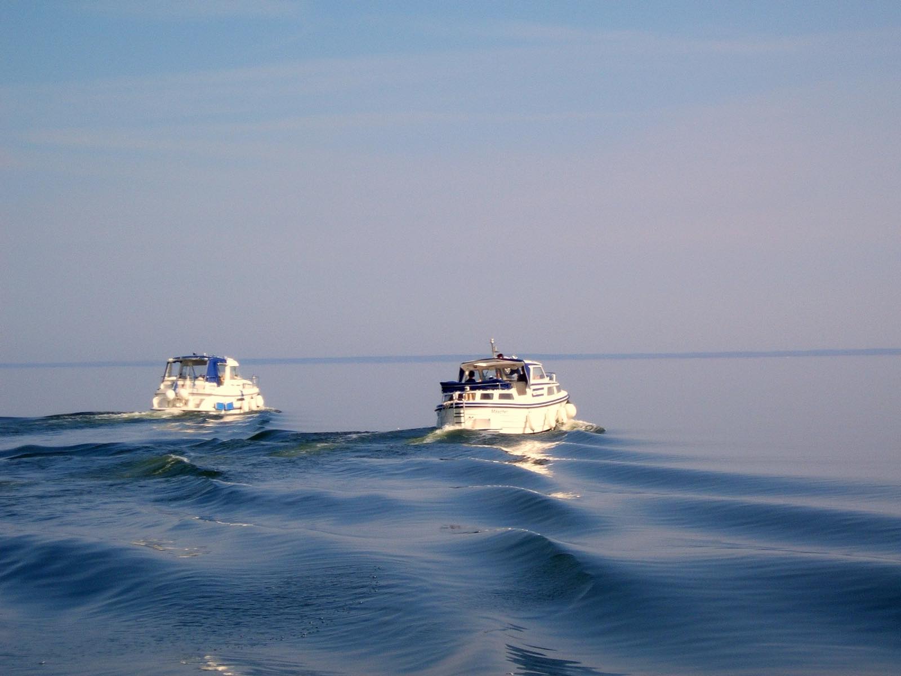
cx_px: 450
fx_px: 2291
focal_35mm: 88
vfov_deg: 16.8
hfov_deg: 22.3
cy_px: 338
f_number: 6
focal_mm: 11.6
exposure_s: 1/250
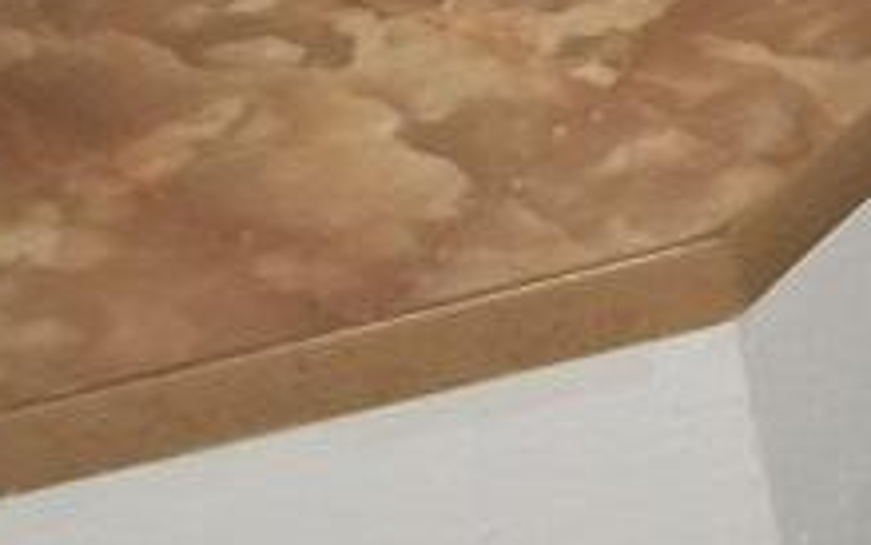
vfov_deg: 6.3
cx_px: 1348
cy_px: -788
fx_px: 4701
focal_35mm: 198
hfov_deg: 10.2
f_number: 2.9
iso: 80
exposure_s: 1/30
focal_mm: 5.7
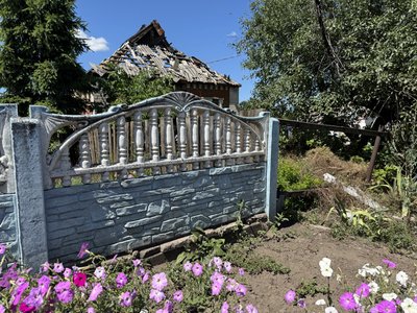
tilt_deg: -5.7
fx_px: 289
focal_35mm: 24
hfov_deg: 71.6
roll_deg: +2.2
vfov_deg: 56.8
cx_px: 208
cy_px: 156
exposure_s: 1/3247
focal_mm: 6.76
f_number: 1.78
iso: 80
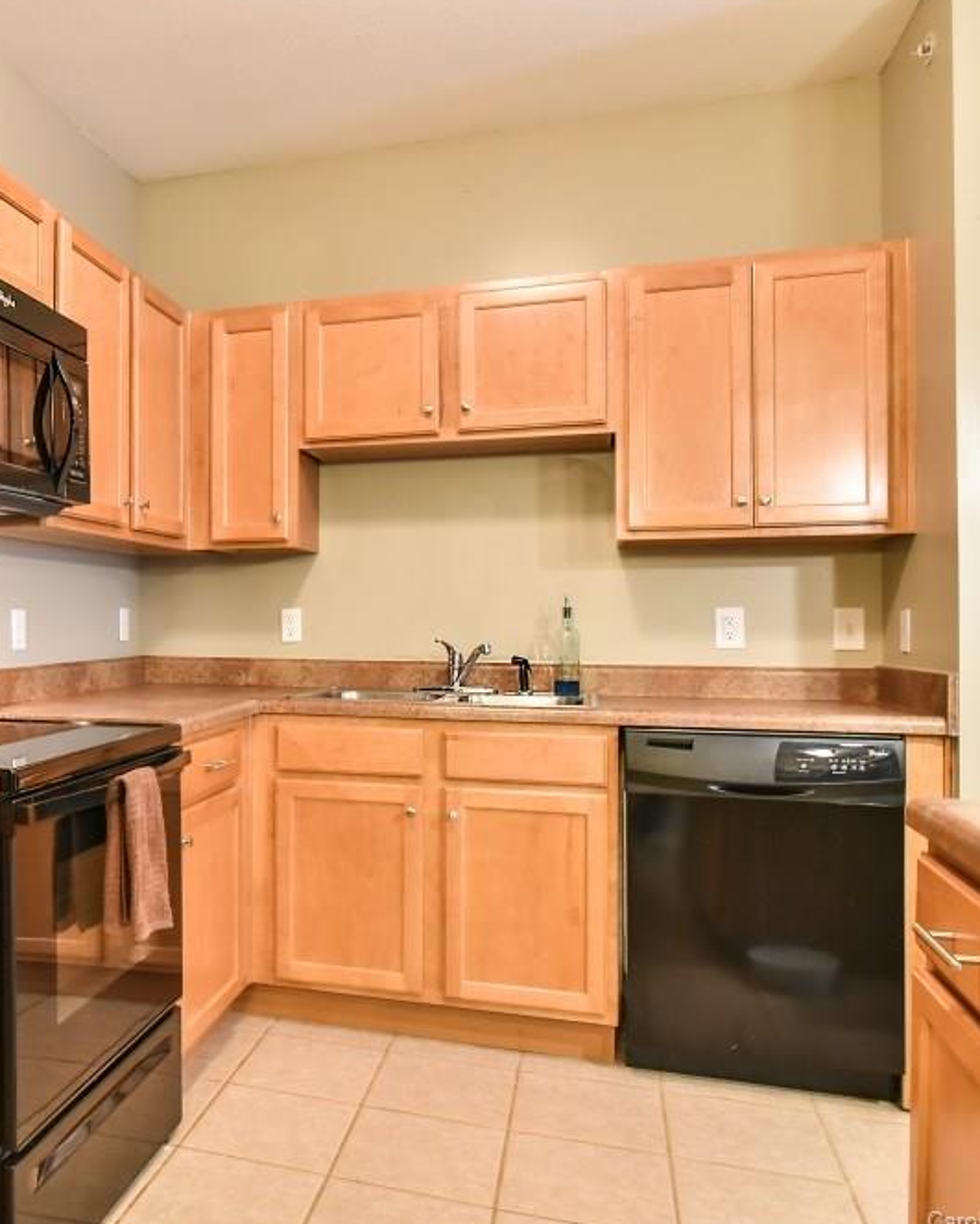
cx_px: 194
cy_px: 607
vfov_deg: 60.4
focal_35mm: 29
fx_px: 1051
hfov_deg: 47.3
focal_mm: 20
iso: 4000
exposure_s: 1/40
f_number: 6.3
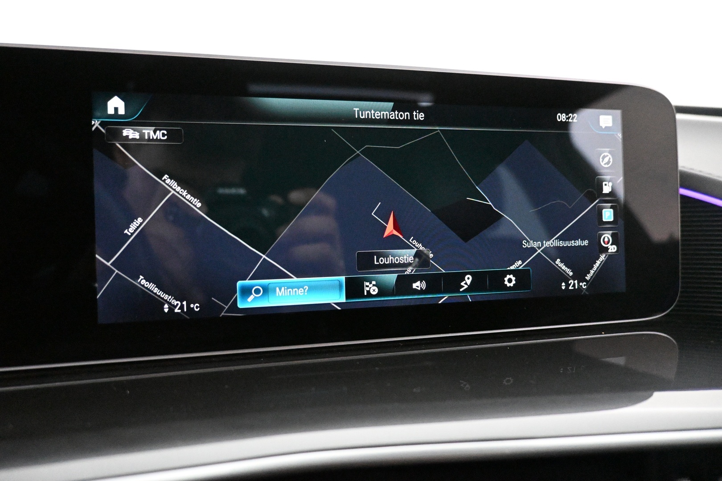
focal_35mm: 24
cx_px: 361
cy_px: 240
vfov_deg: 53.1
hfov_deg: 73.7
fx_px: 481
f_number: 3.5
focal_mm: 16
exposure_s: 1/60
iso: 12800
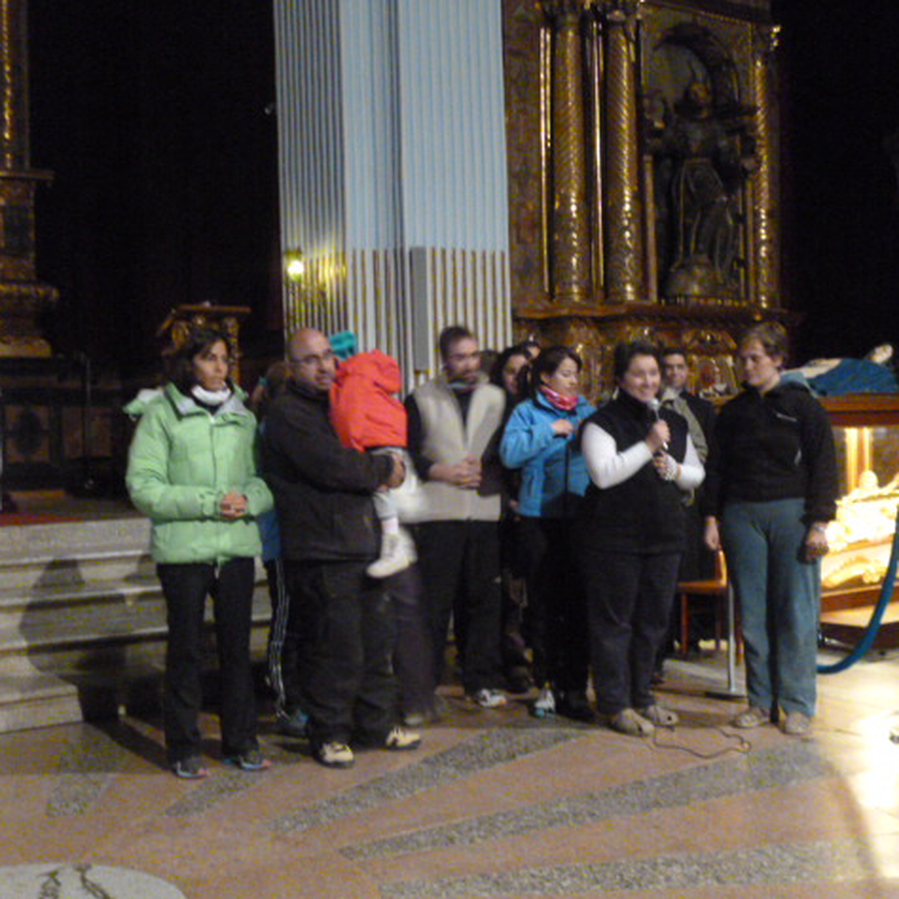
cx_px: 404
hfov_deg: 39.1
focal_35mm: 43
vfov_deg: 39.2
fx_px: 1263
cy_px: 451
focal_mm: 6.4
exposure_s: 1/8
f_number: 3.1
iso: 1000
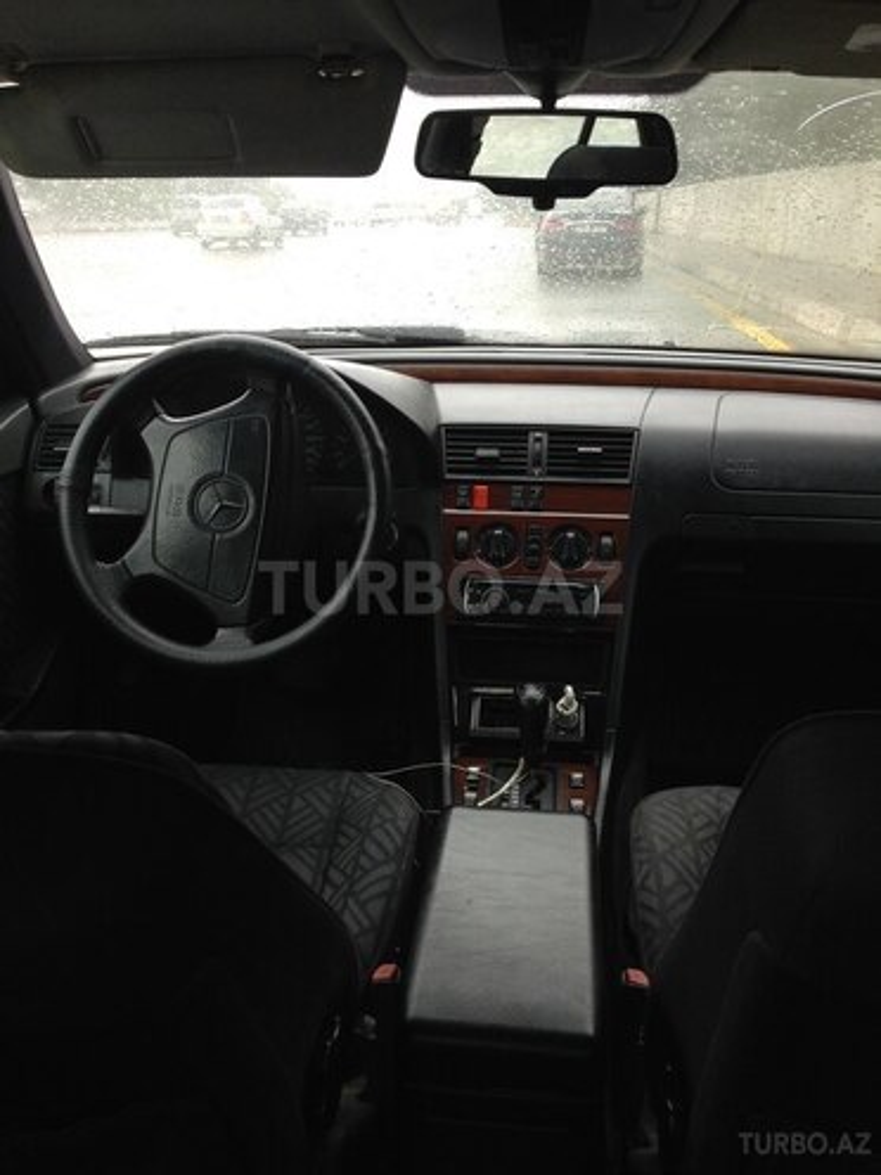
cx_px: 440
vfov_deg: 55.4
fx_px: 1120
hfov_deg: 42.9
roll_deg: -0.4
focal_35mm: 33
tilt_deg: -18.1
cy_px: 588
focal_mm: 4.12
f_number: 2.4
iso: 80
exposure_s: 1/120
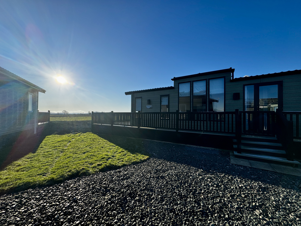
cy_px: 113
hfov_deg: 102.1
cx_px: 150
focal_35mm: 14
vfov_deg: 85.7
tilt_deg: +1.0
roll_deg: -0.1
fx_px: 122
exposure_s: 1/2028
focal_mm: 2.22
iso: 50
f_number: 2.2
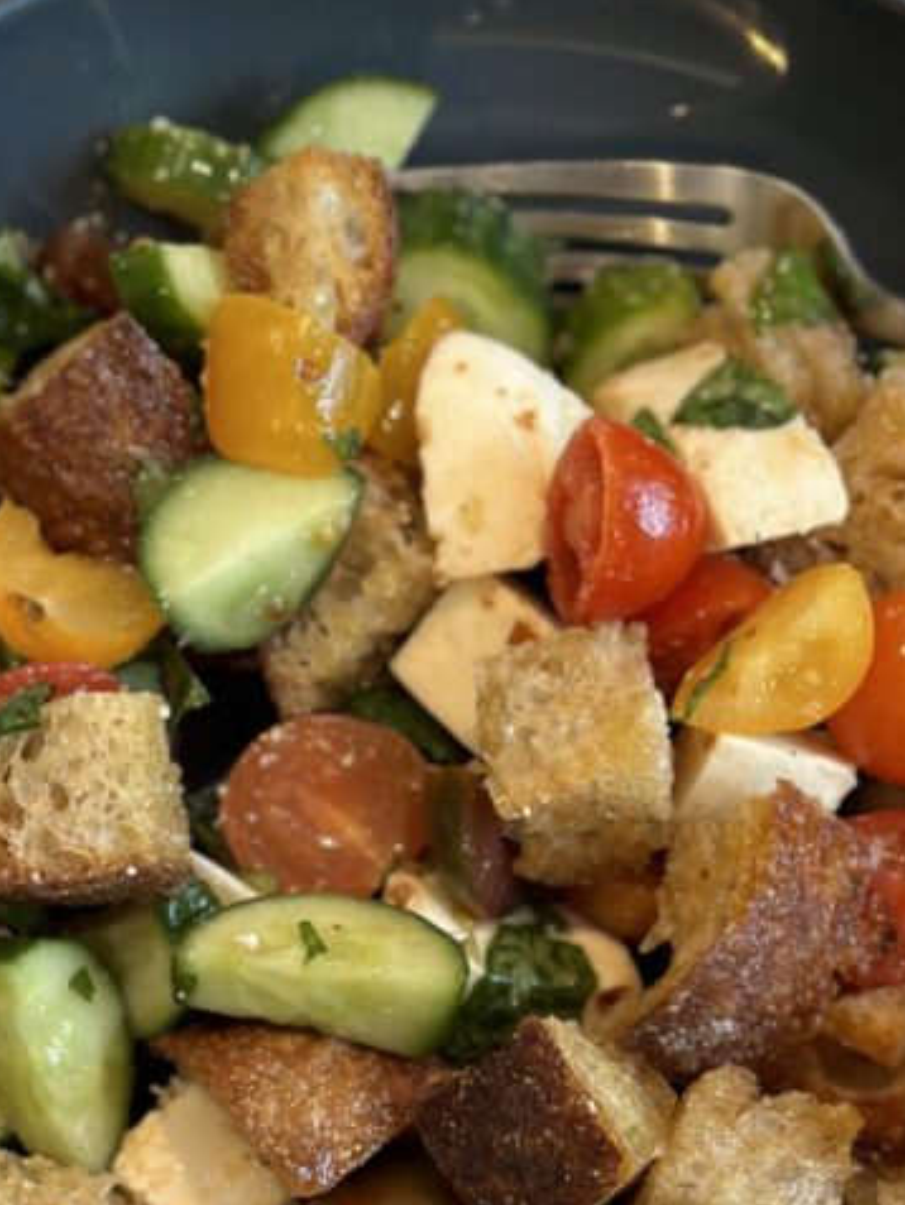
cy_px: 824
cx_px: 554
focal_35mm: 103
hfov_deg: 14.4
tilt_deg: -75.2
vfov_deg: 19.0
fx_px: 3589
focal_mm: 6.86
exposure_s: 1/60
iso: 160
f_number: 1.78
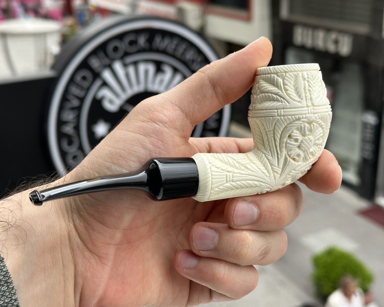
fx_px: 580
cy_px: 154
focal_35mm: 51
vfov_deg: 29.7
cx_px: 193
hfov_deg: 36.7
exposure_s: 1/417
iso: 64
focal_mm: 6.86
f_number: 1.78
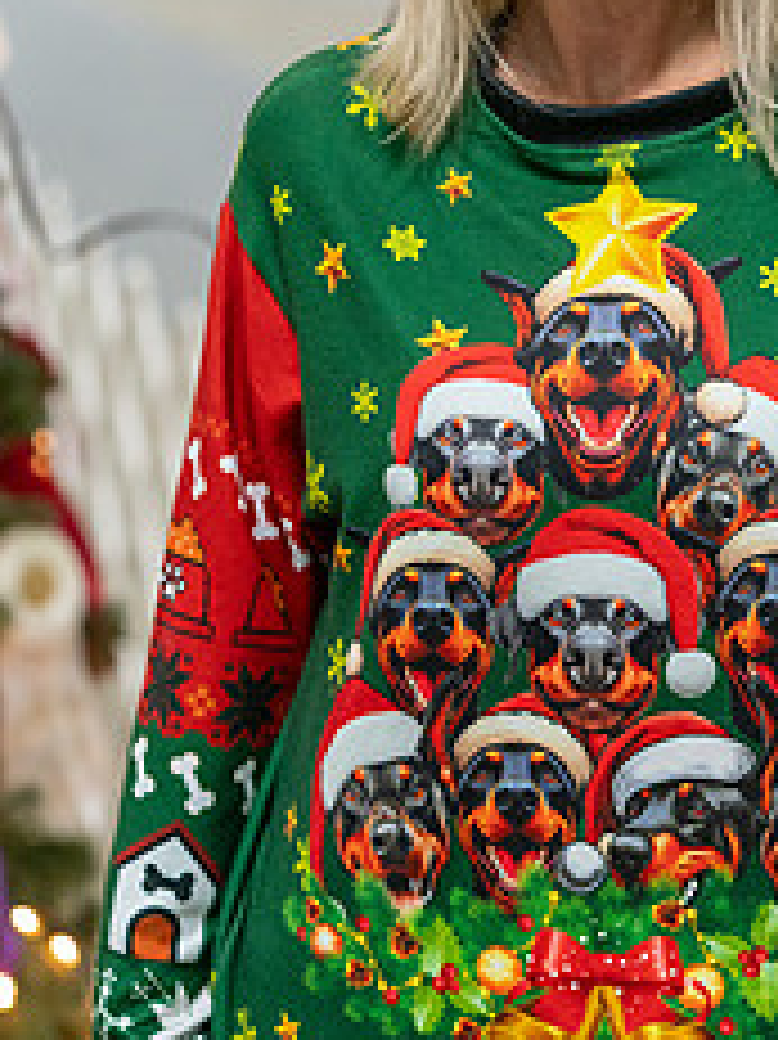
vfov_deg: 15.0
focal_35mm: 131
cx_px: 531
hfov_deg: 11.3
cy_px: 275
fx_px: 3929
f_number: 2.8
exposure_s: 1/160
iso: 2500
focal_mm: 70
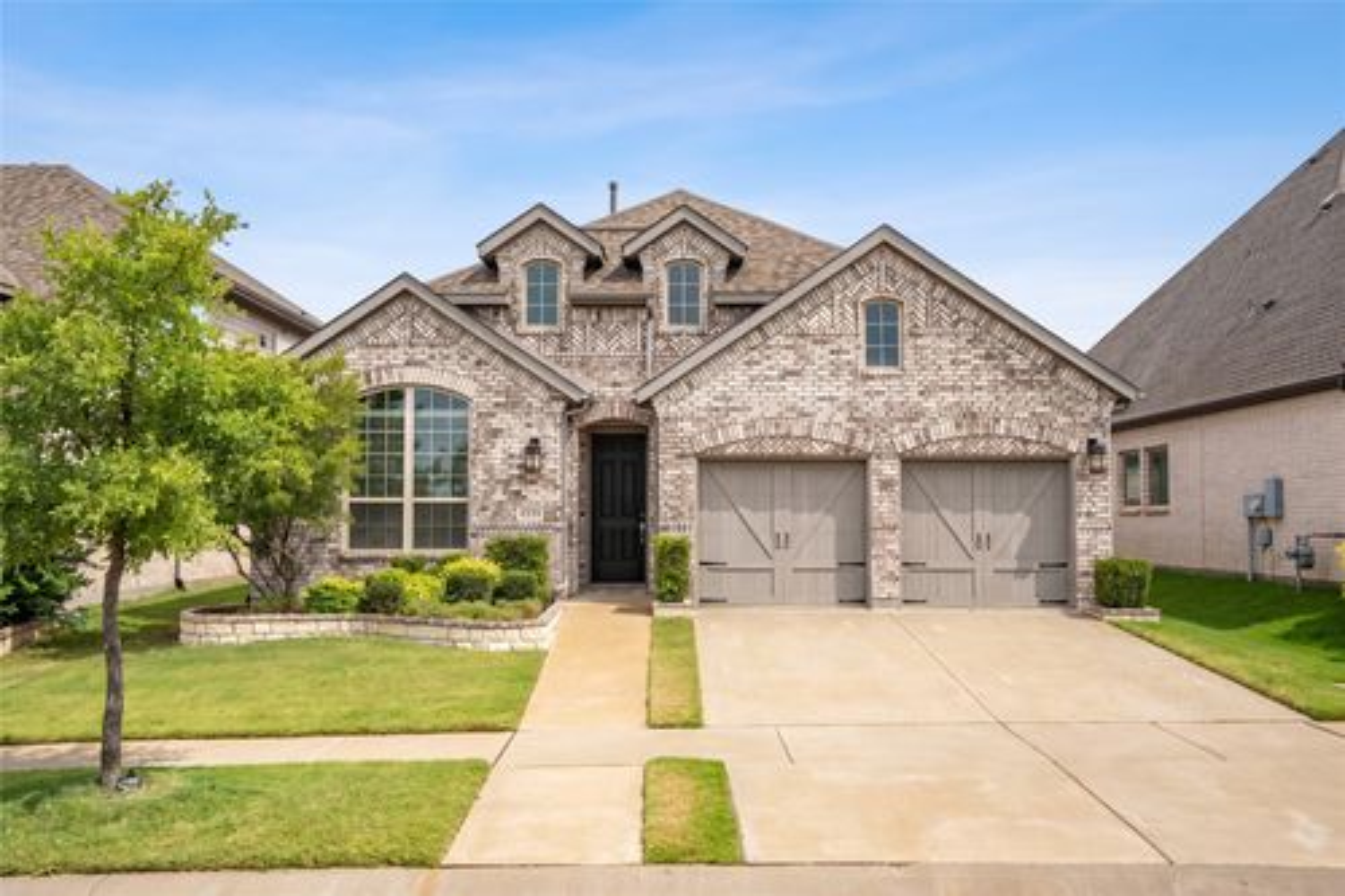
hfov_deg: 57.2
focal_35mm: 33
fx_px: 1232
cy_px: 448
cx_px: 672
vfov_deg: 39.9
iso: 800
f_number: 7.1
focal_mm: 33
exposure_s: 1/1000
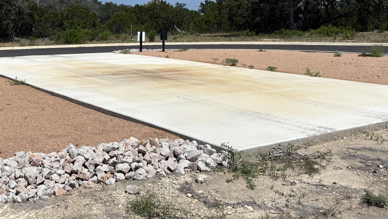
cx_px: 188
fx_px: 463
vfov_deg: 25.2
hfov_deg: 45.5
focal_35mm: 45
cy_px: 0
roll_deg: -0.3
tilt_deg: +4.5
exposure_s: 1/7194
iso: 50
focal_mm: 5.96
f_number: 1.6
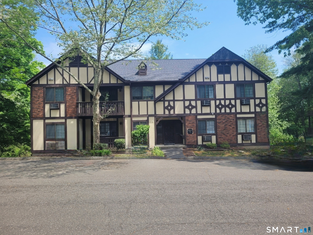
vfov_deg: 53.1
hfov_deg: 67.3
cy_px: 118
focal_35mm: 26
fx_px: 235
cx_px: 156
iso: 40
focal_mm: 5.4
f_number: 1.8
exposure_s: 1/1250
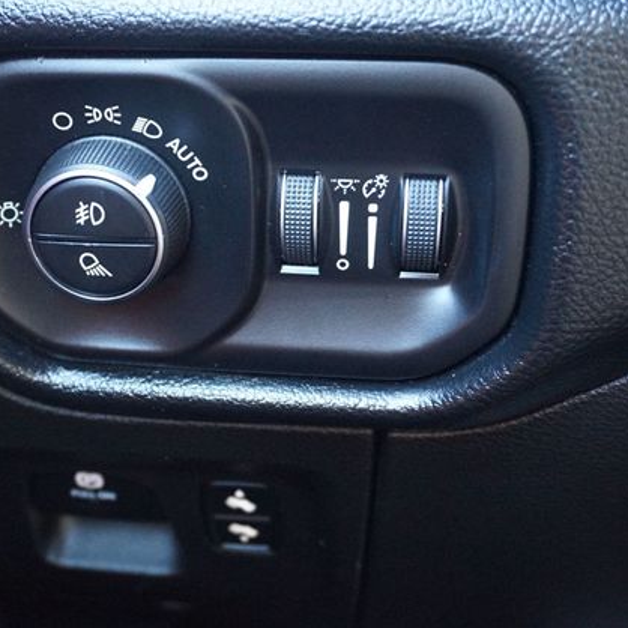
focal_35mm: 53
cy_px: 312
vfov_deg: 32.4
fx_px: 1081
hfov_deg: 32.1
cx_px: 203
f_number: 4.5
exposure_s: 1/15
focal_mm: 27
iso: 3200
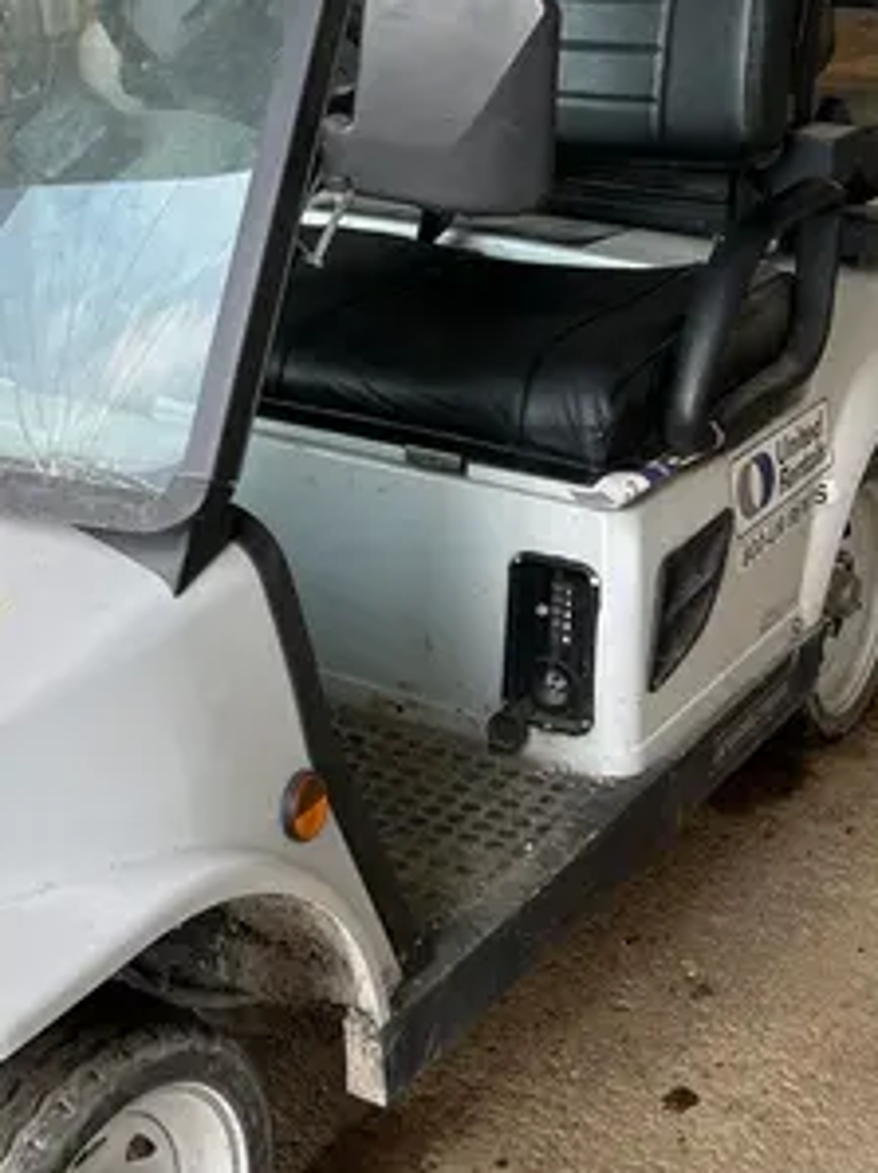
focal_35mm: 64
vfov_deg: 29.9
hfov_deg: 22.7
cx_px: 217
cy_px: 340
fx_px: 2168
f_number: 1.5
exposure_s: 1/295
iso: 50
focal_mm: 5.7
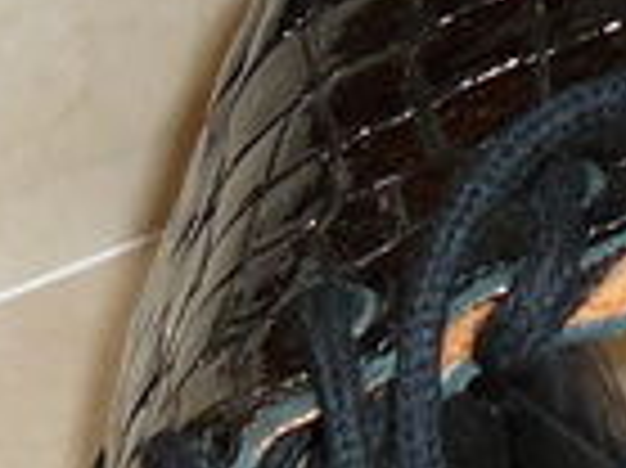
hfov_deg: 10.9
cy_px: 1080
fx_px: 3252
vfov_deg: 7.7
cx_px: 41
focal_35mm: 180
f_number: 2.8
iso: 100
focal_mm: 4.4
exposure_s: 1/30
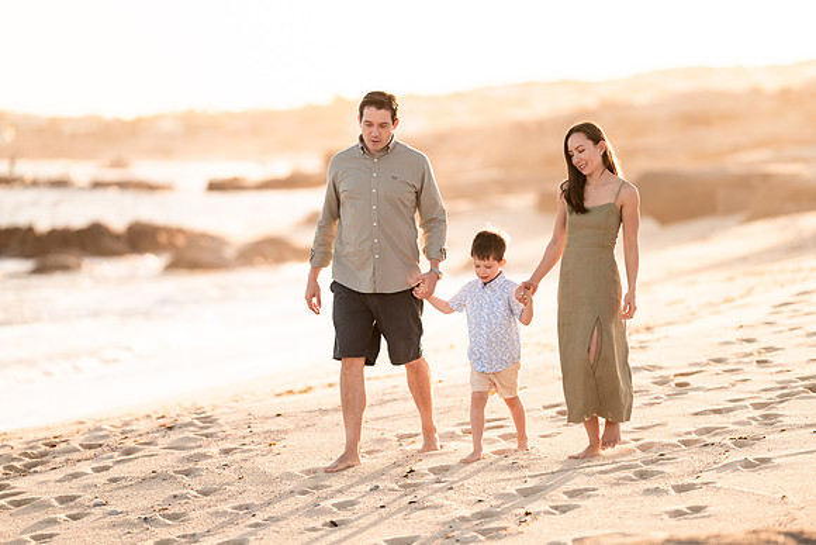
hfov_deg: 15.2
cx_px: 408
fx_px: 3061
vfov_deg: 10.2
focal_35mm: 135
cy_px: 272
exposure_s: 1/2500
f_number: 1.8
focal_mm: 135
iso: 100
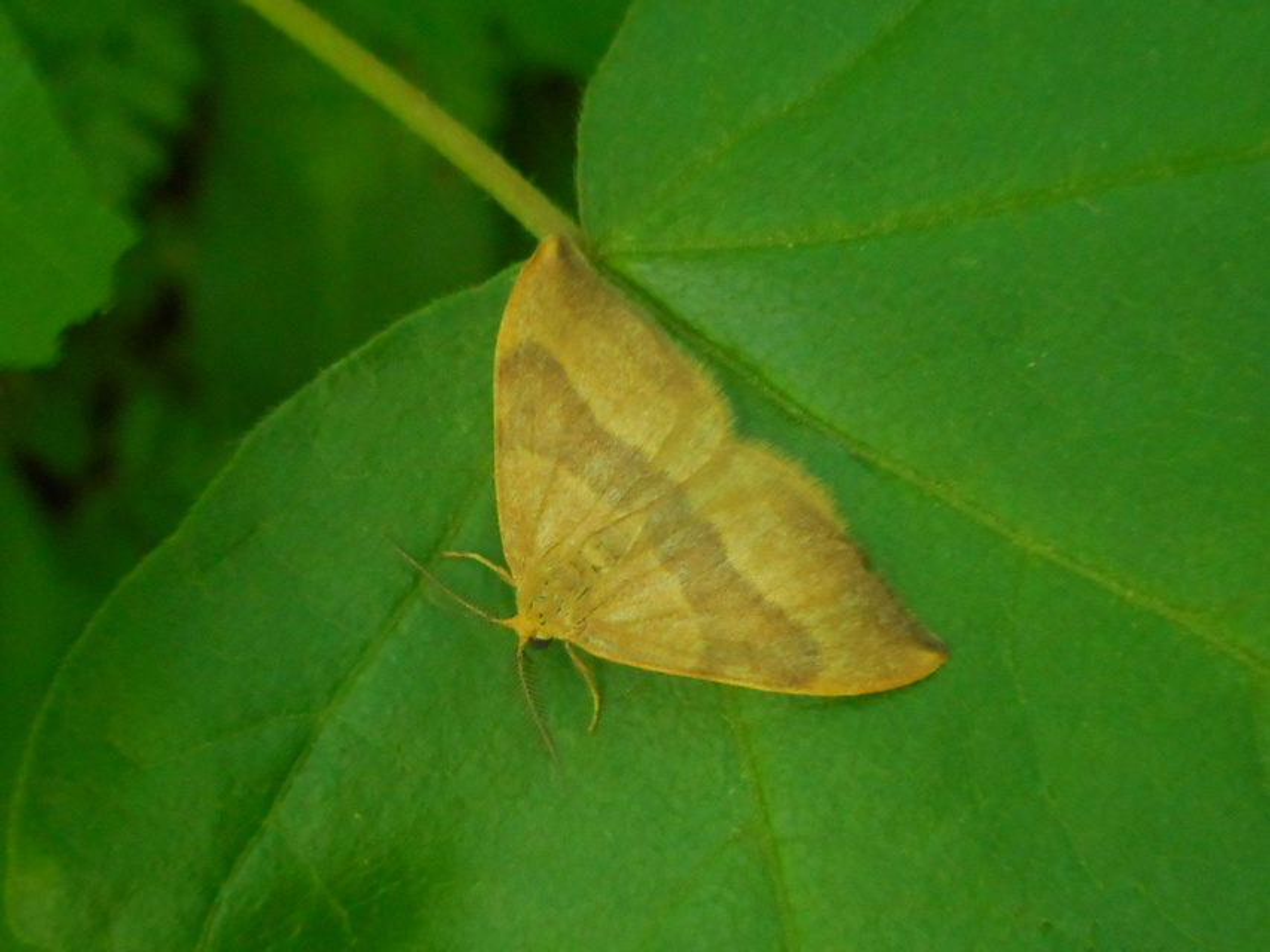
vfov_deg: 41.8
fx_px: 1248
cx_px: 635
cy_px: 476
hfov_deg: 54.0
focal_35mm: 34
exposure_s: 1/30
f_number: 4.2
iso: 280
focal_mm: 6
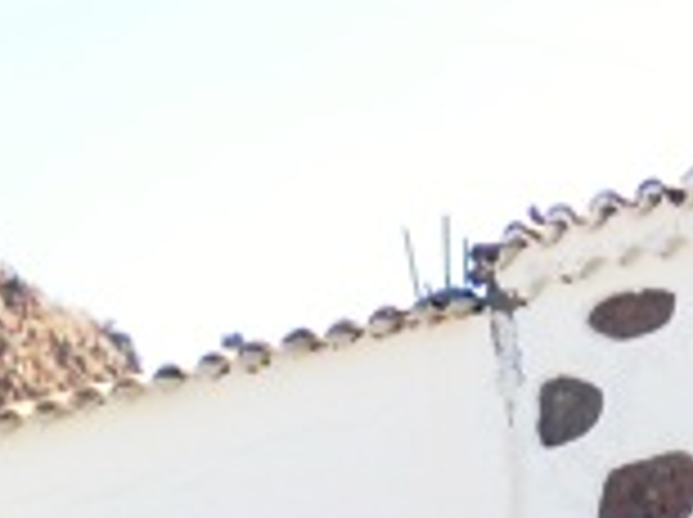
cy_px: 1315
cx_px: 410
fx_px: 3638
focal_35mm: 182
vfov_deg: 7.5
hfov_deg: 10.9
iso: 100
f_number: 3.2
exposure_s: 1/250
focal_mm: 6.1
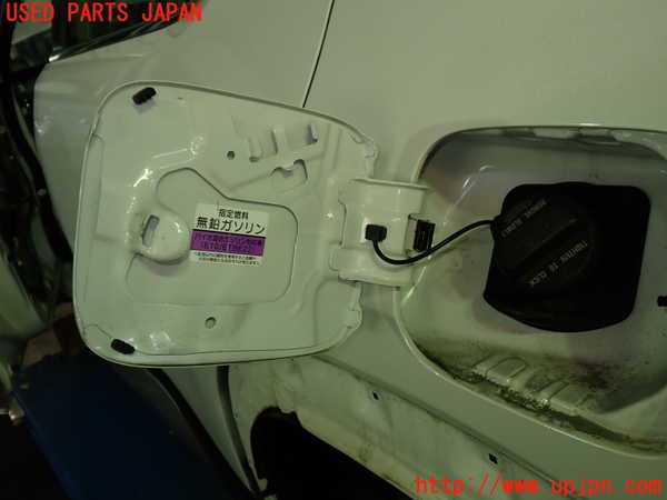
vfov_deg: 44.2
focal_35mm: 32
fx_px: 617
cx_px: 334
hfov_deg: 56.8
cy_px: 250
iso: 160
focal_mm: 5.79
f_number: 2.4
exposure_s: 1/60
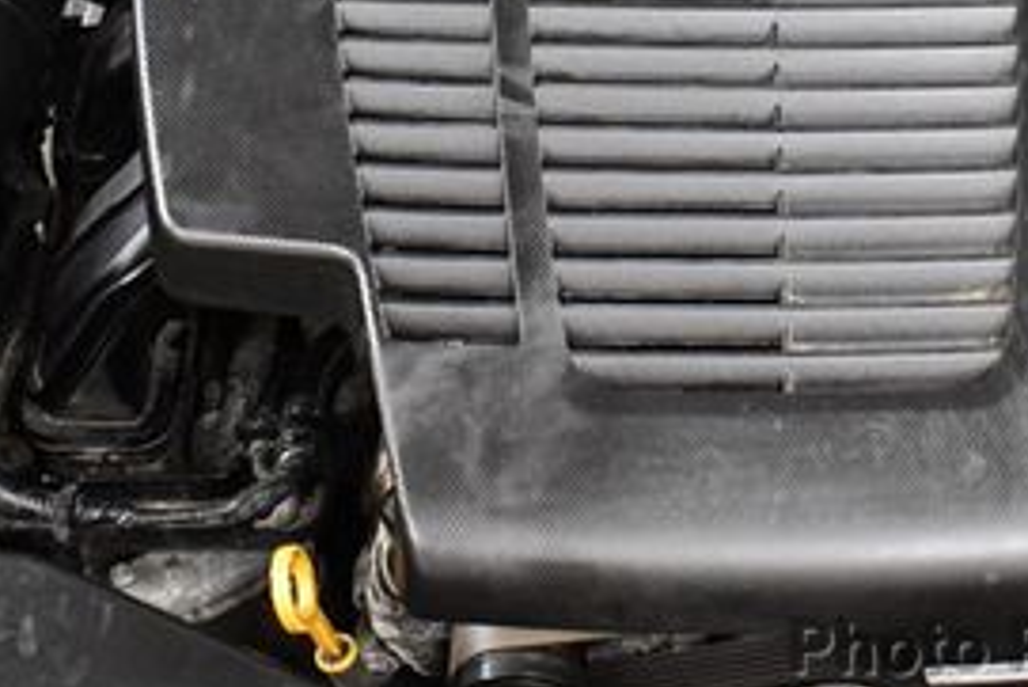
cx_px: 743
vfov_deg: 15.6
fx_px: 2428
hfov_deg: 23.7
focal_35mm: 85
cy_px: -91
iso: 3200
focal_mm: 18
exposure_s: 1/100
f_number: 3.5
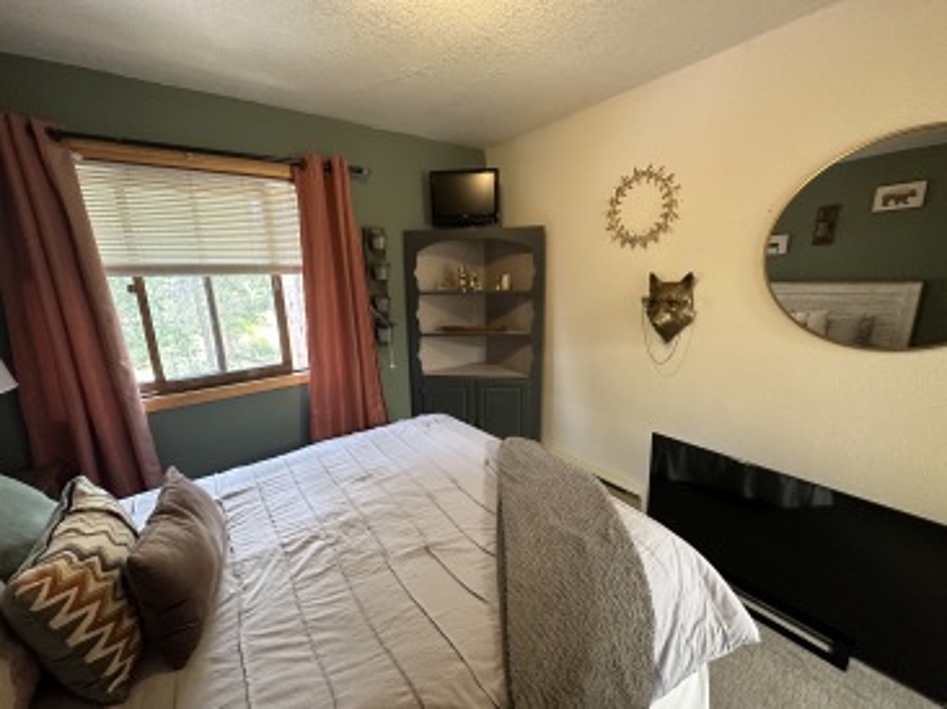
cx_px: 474
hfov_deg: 102.1
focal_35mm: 14
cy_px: 354
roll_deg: +1.7
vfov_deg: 85.6
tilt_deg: -11.4
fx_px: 383
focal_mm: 2.22
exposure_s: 1/60
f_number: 2.2
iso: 400
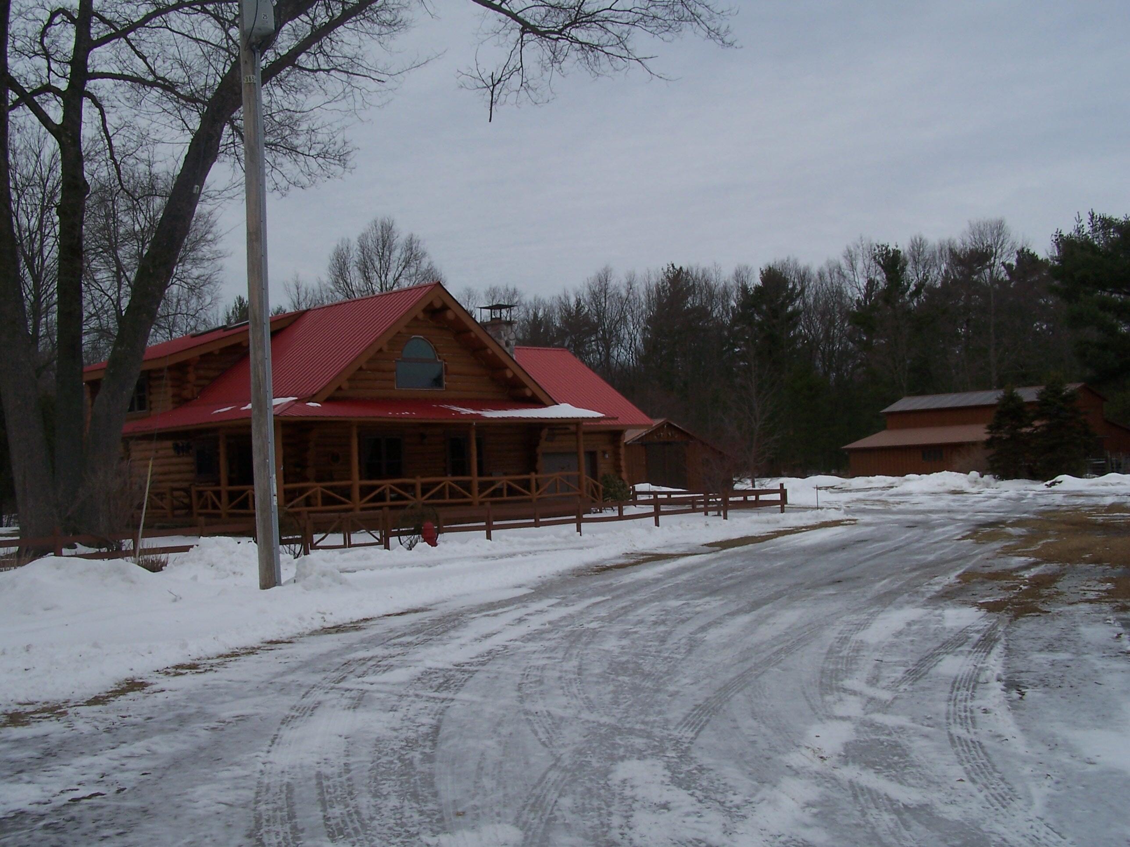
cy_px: 424
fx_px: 1240
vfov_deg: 37.7
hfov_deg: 49.0
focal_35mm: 38
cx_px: 565
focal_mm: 6.3
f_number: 5.6
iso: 80
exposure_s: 1/640
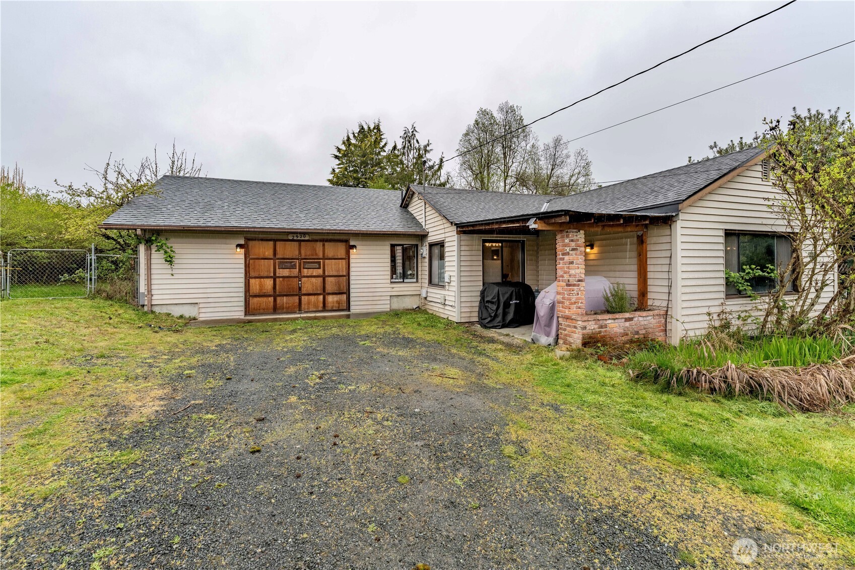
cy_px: 285
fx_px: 332
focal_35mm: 14
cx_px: 428
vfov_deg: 81.2
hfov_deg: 104.3
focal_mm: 14
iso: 320
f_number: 8
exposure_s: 1/2000
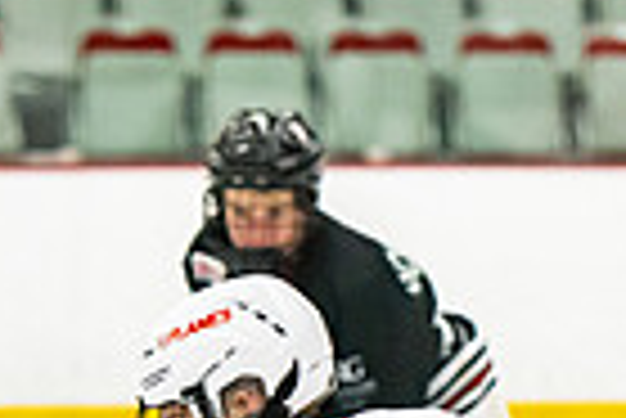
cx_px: 427
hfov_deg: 4.3
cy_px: 738
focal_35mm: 478
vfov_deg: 2.9
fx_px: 8320
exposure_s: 1/640
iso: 3200
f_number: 2.8
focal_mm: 105
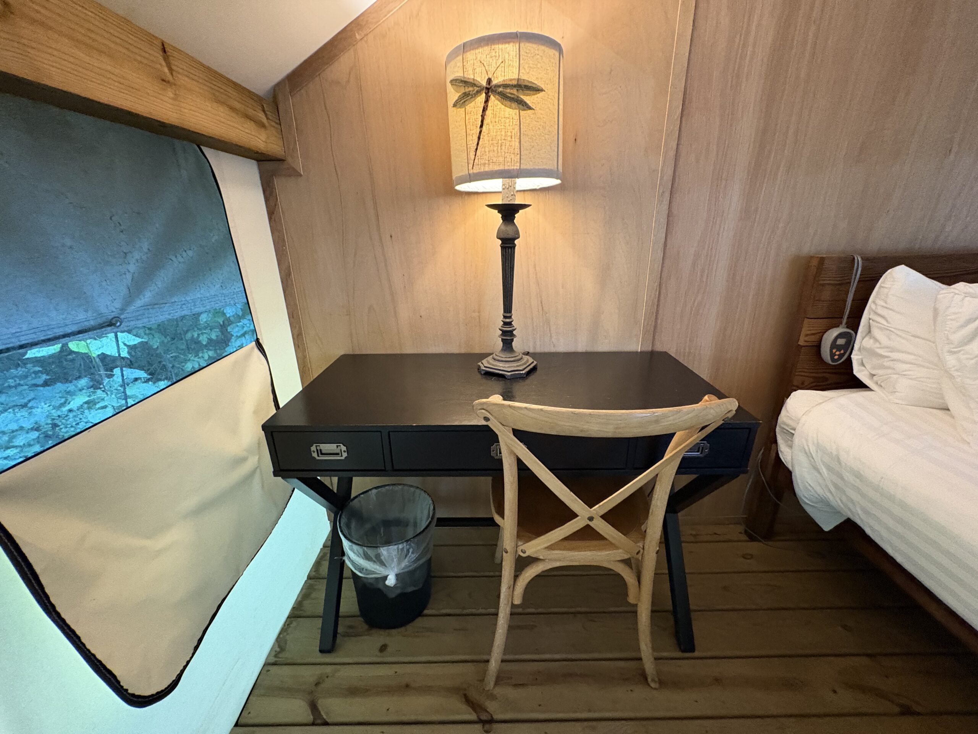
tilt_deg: -19.6
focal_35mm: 14
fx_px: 396
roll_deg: +1.6
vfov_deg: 85.7
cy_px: 367
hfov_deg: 102.1
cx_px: 489
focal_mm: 2.22
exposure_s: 1/40
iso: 1000
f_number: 2.2
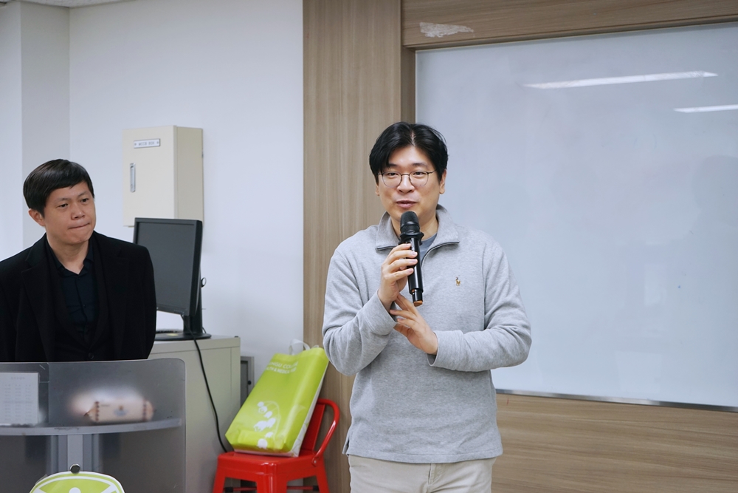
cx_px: 369
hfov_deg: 30.5
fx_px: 1353
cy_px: 246
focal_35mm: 66
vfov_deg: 20.6
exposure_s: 1/100
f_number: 5.6
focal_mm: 66
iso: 400
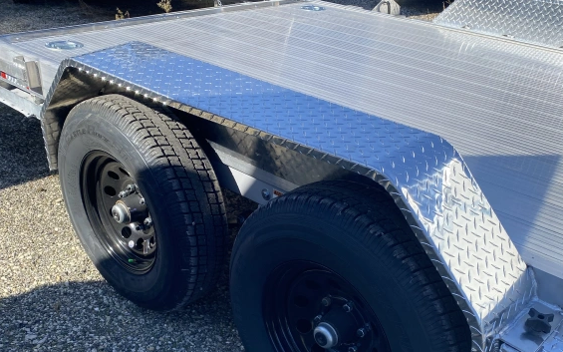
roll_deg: -4.3
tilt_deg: -32.6
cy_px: 272
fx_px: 598
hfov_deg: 50.3
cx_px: 306
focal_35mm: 39
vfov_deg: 32.0
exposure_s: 1/1727
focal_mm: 4.25
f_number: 1.8
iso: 32
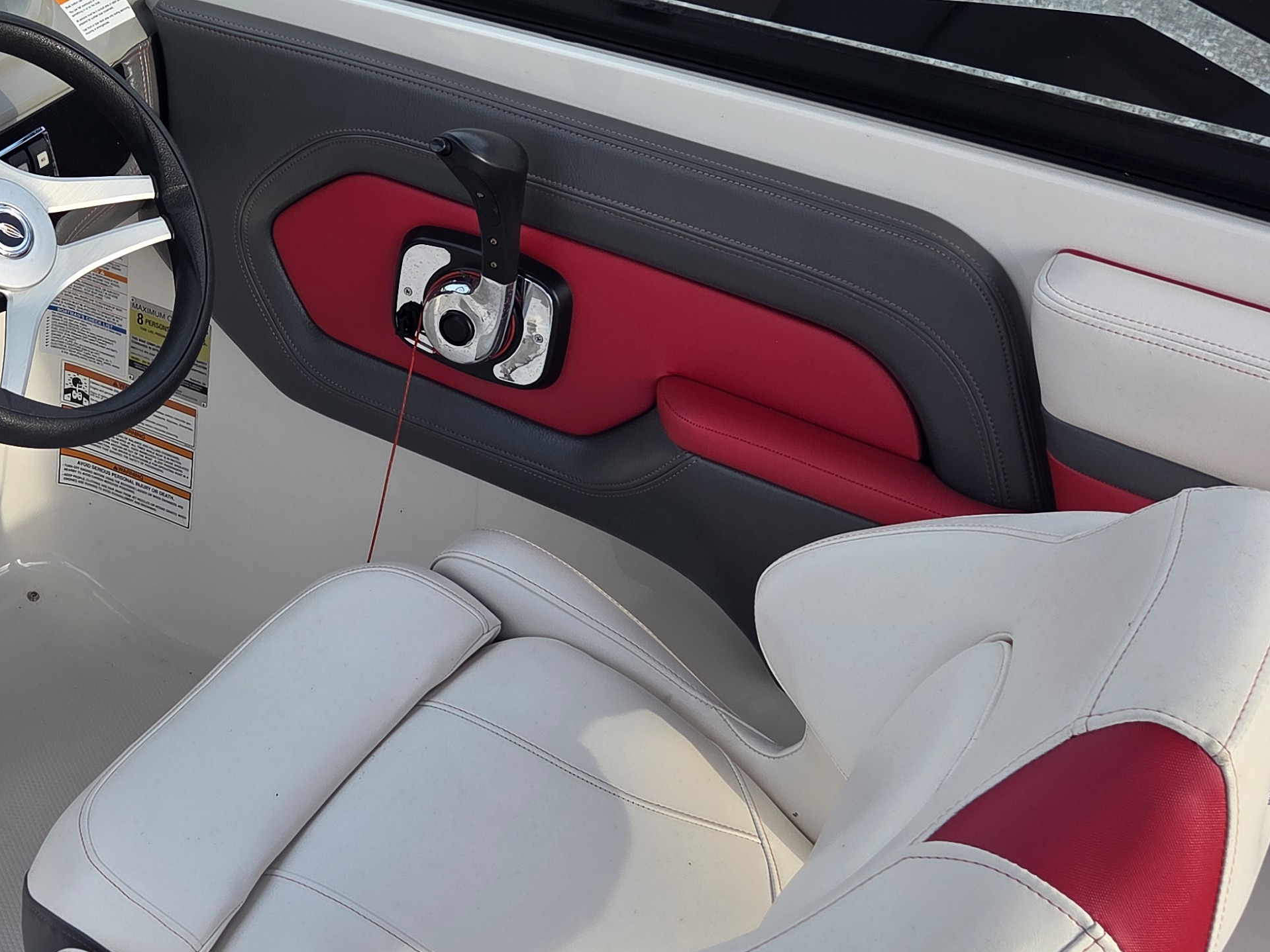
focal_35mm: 48
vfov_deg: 30.2
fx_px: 1761
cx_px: 338
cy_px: 373
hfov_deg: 38.8
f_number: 1.8
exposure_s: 1/984
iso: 80
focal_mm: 5.4
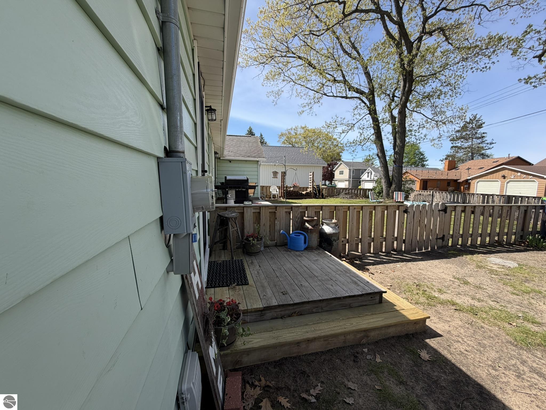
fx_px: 221
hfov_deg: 102.1
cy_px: 205
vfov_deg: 85.7
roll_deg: -0.7
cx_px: 273
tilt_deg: -7.1
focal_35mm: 14
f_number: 2.2
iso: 40
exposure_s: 1/502
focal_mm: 2.22
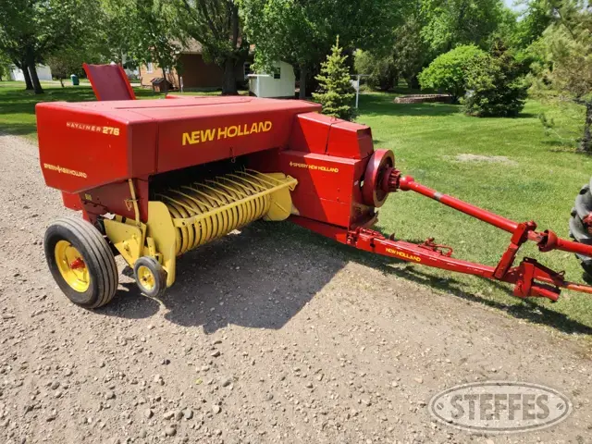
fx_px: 393
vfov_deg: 58.9
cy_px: 222
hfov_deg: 73.9
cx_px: 296
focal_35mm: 23
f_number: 1.8
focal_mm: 6.4
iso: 12
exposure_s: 1/799
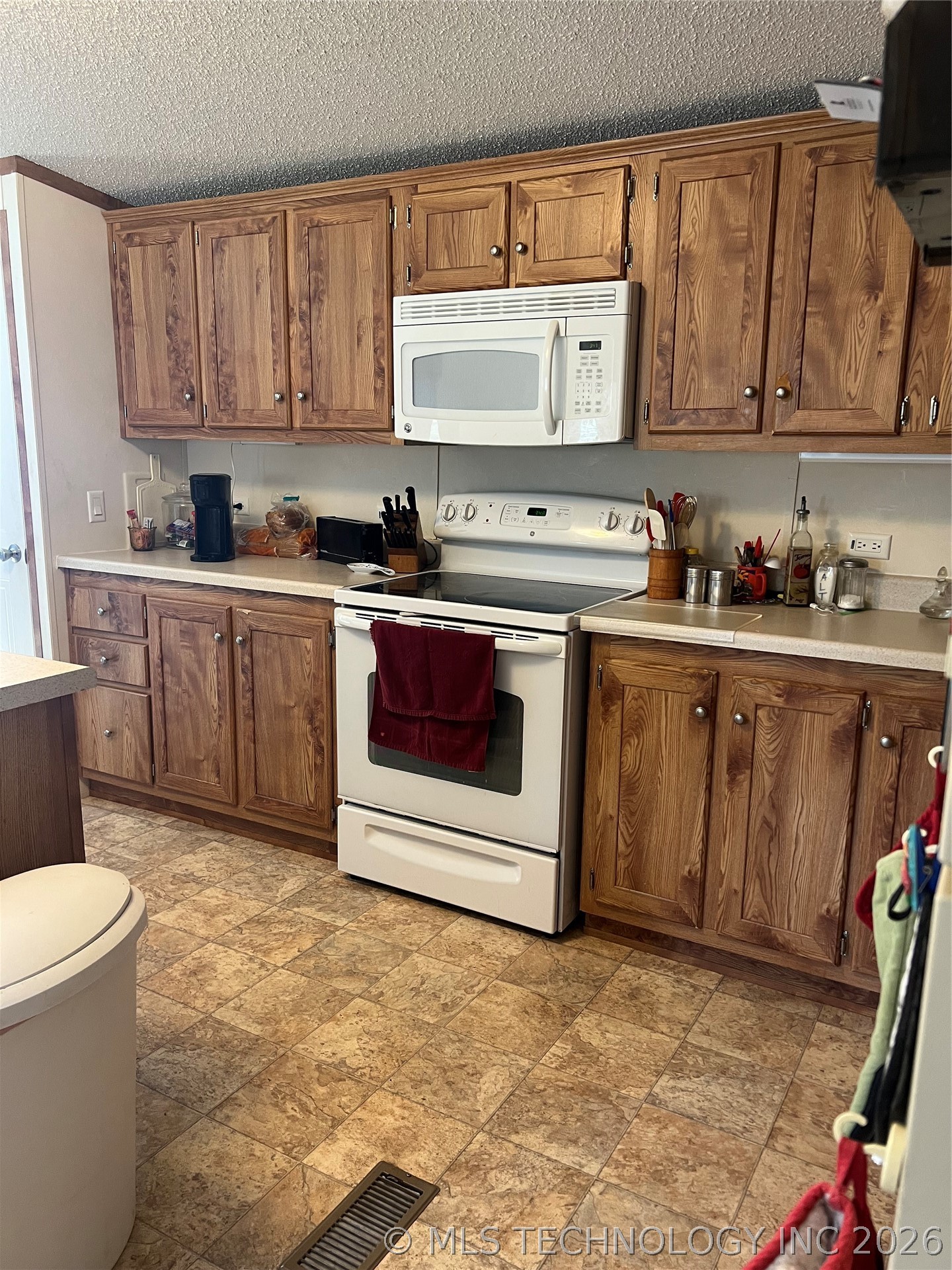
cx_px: 476
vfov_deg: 67.3
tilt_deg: -11.3
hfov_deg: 53.1
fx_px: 953
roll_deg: -0.5
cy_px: 635
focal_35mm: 26
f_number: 1.5
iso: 200
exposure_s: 1/60
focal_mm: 5.7
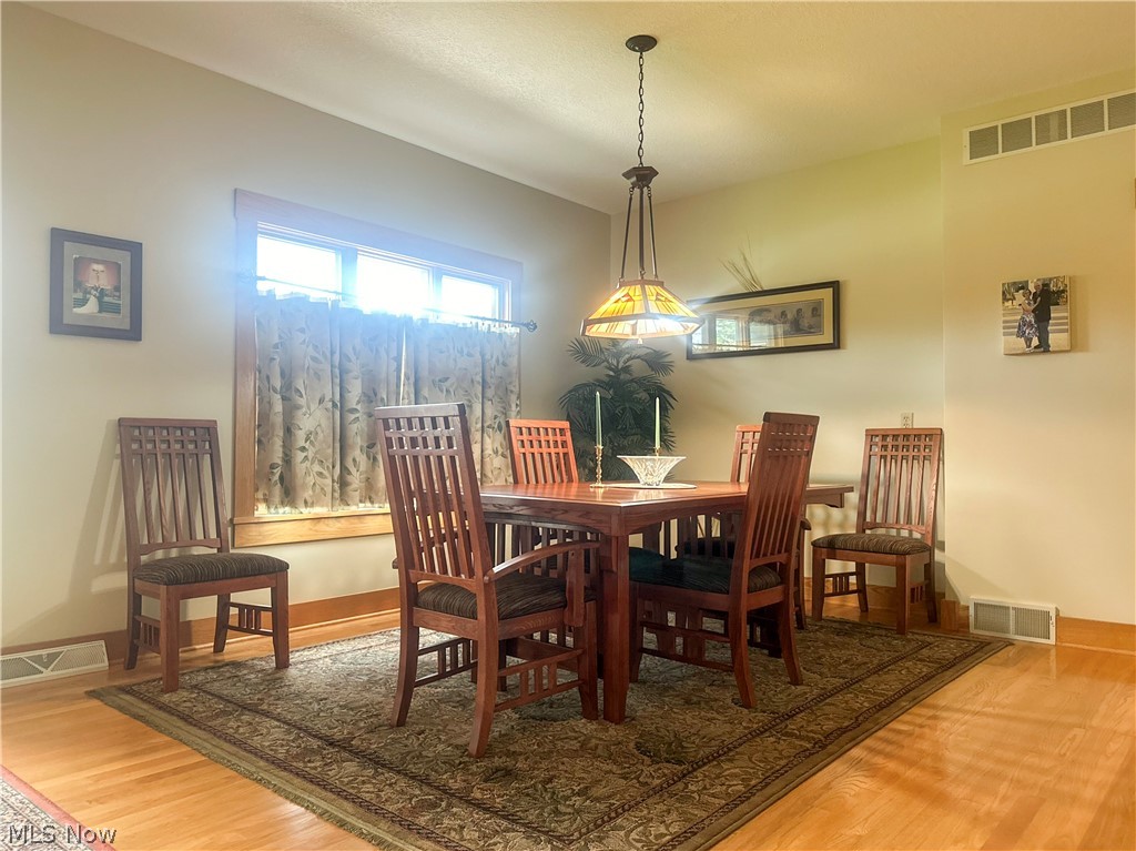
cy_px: 426
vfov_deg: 56.8
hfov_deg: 71.6
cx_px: 568
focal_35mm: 24
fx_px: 787
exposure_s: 1/60
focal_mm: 6.86
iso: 320
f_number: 1.8
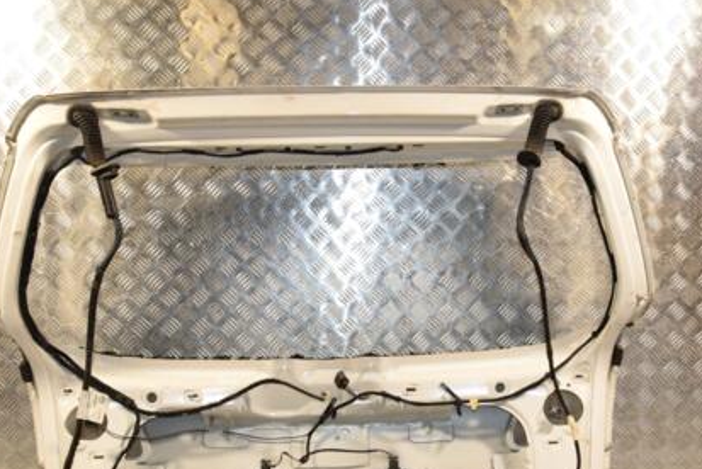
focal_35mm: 46
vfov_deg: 29.2
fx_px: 892
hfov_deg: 42.8
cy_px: 331
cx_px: 406
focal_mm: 21
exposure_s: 1/200
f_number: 8
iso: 800
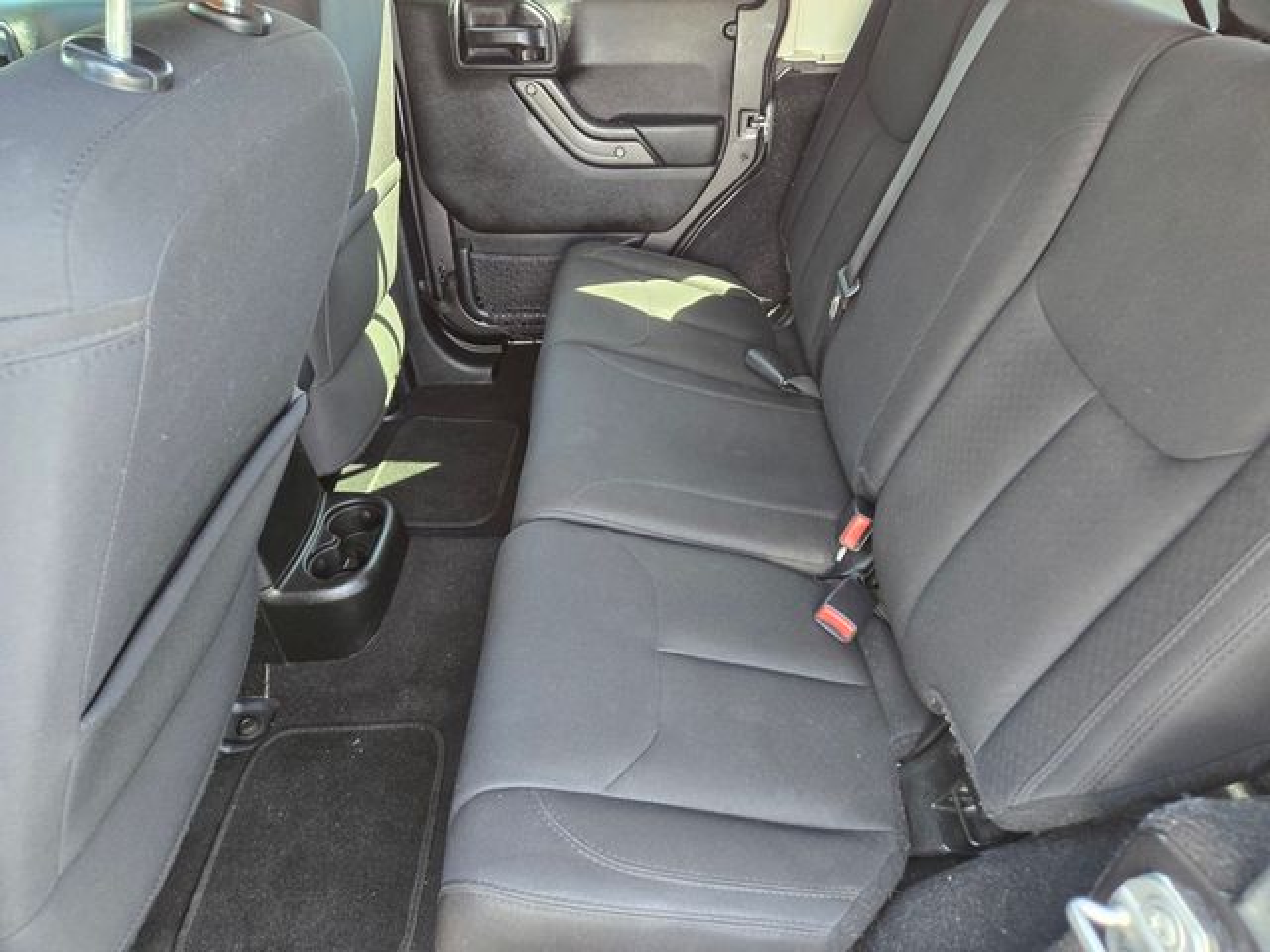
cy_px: 476
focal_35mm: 23
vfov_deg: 58.9
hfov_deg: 73.9
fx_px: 844
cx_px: 635
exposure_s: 1/120
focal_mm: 5.4
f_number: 1.8
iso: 320
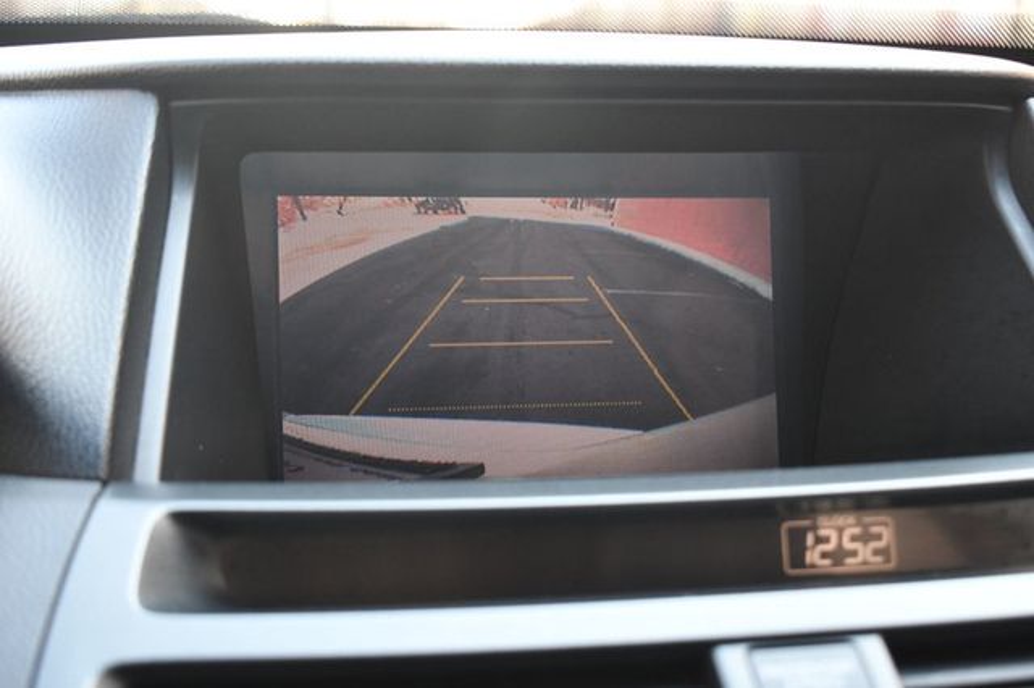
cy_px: 344
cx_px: 517
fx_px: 1722
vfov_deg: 22.6
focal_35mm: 60
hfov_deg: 33.4
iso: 2000
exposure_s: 1/125
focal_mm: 40
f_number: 5
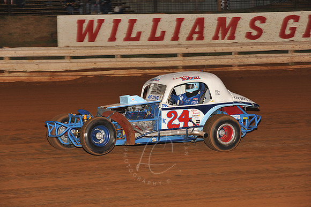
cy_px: 104
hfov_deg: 17.1
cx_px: 156
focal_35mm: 120
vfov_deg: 11.4
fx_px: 1036
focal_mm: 120
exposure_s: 1/250
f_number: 6.3
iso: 800
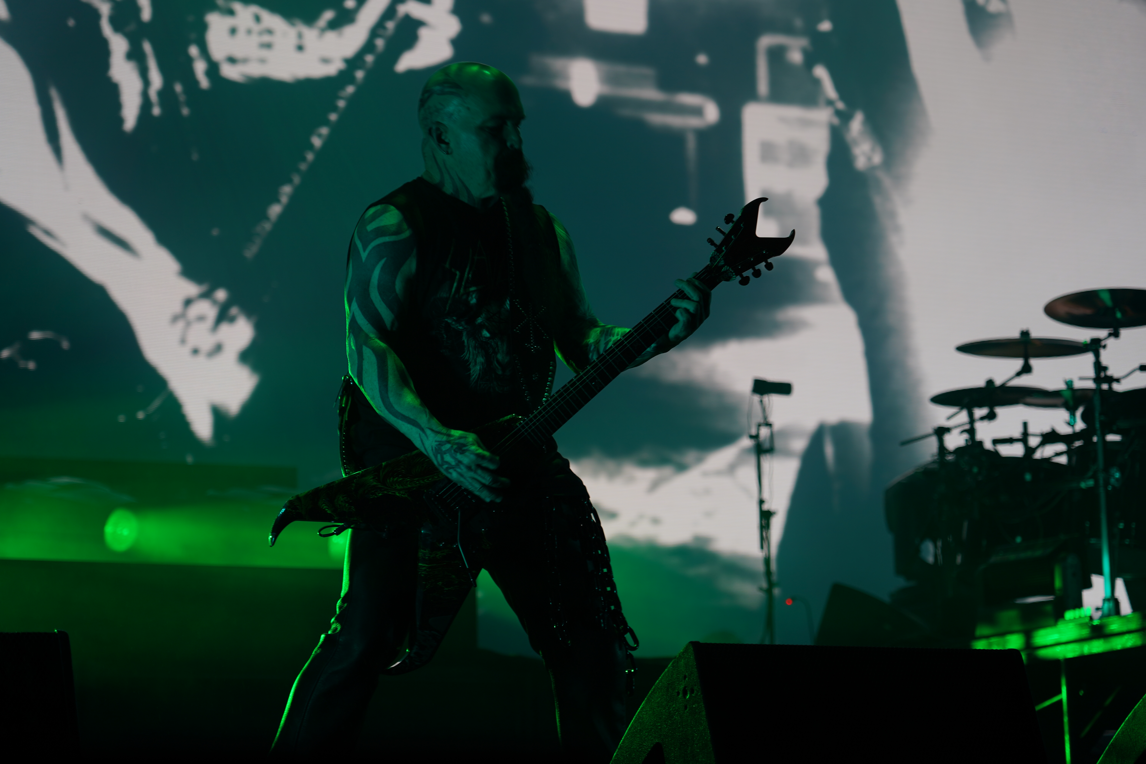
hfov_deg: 19.5
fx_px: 3342
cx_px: 573
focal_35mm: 105
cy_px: 382
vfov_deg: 13.0
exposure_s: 1/125
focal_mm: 105
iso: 100
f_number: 4
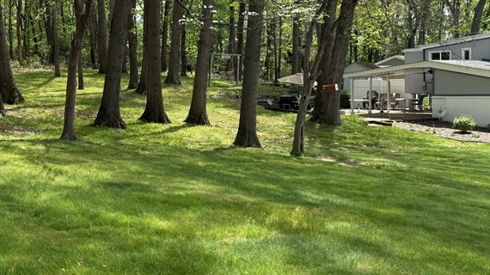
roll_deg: +0.5
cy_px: 108
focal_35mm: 47
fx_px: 610
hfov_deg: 41.7
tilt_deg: -0.6
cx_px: 95
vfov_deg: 25.3
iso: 100
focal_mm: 6.76
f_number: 1.78
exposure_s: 1/1585
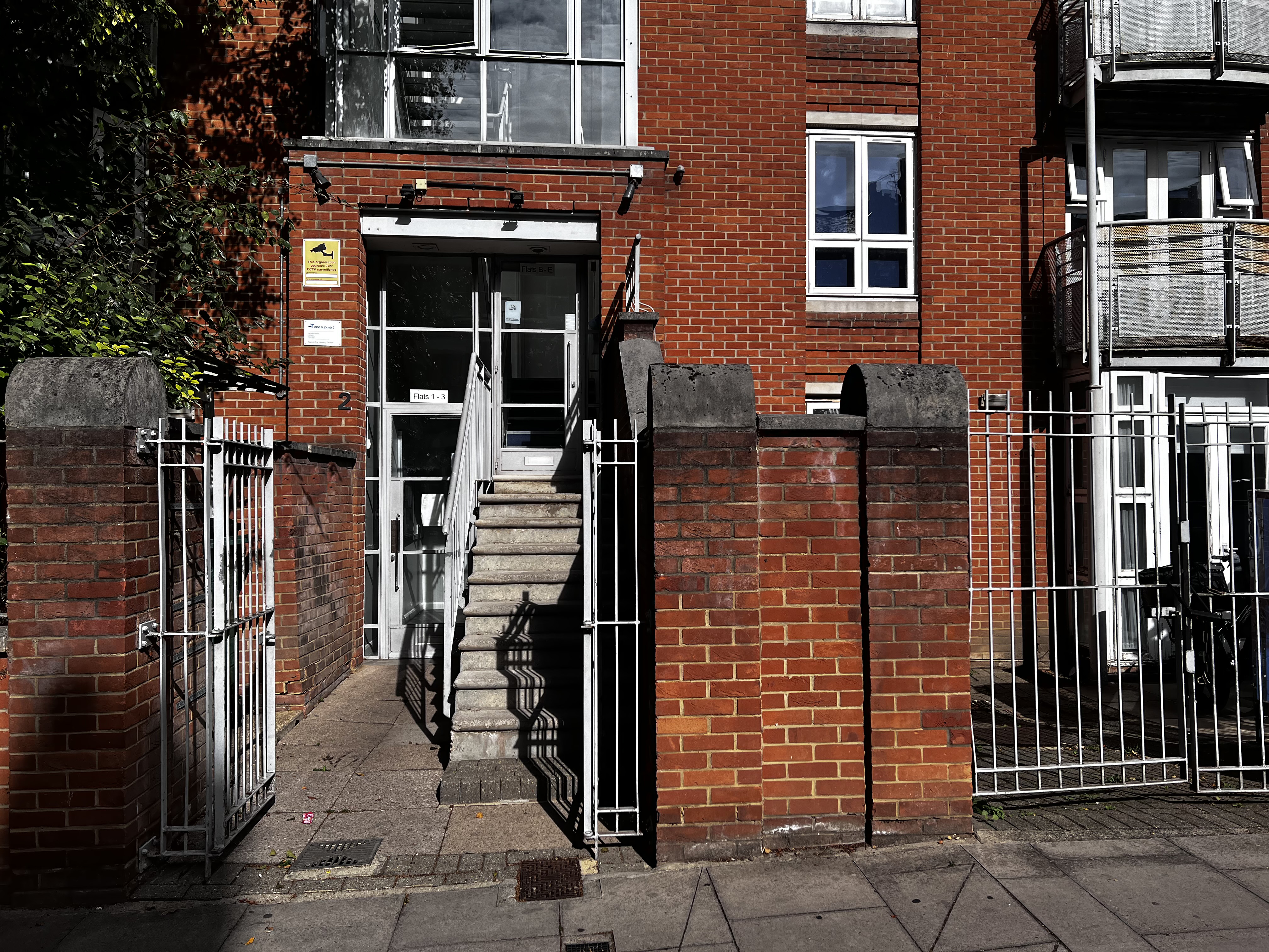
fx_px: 953
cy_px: 476
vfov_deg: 53.1
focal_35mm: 26
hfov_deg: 67.3
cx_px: 634
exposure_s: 1/7463
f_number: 1.5
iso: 50
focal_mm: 5.7
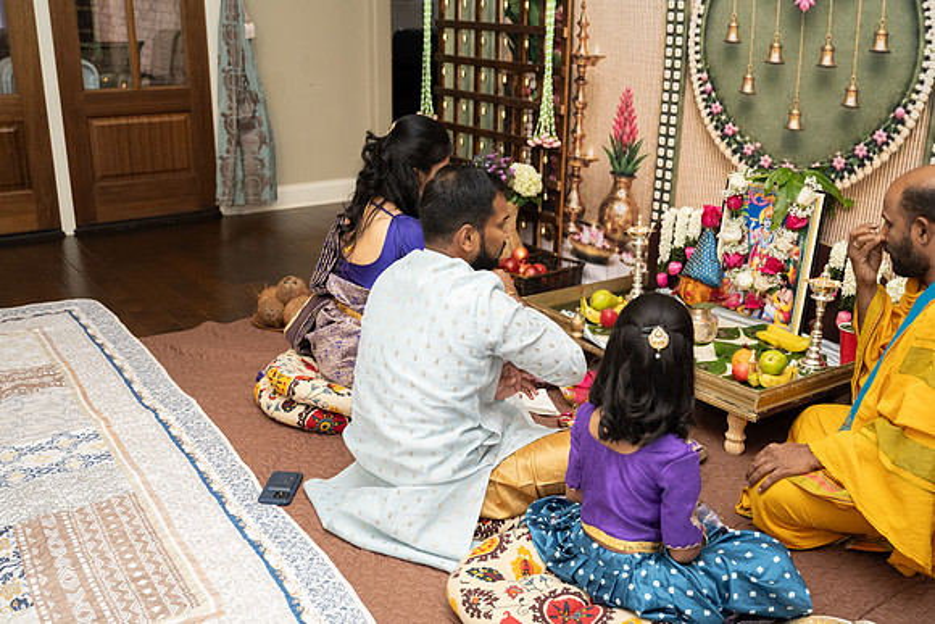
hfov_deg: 51.4
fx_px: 971
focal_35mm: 37
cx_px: 468
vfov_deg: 35.6
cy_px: 312
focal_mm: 36
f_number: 3.2
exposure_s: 1/160
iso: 1000
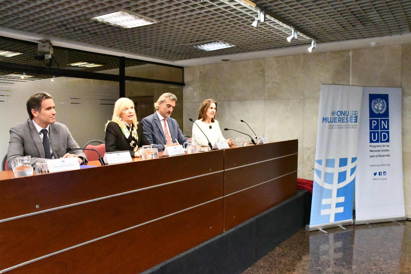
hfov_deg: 61.9
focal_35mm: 30
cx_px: 206
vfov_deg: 43.6
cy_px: 137
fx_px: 342
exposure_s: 1/320
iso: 25600
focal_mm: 20
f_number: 9
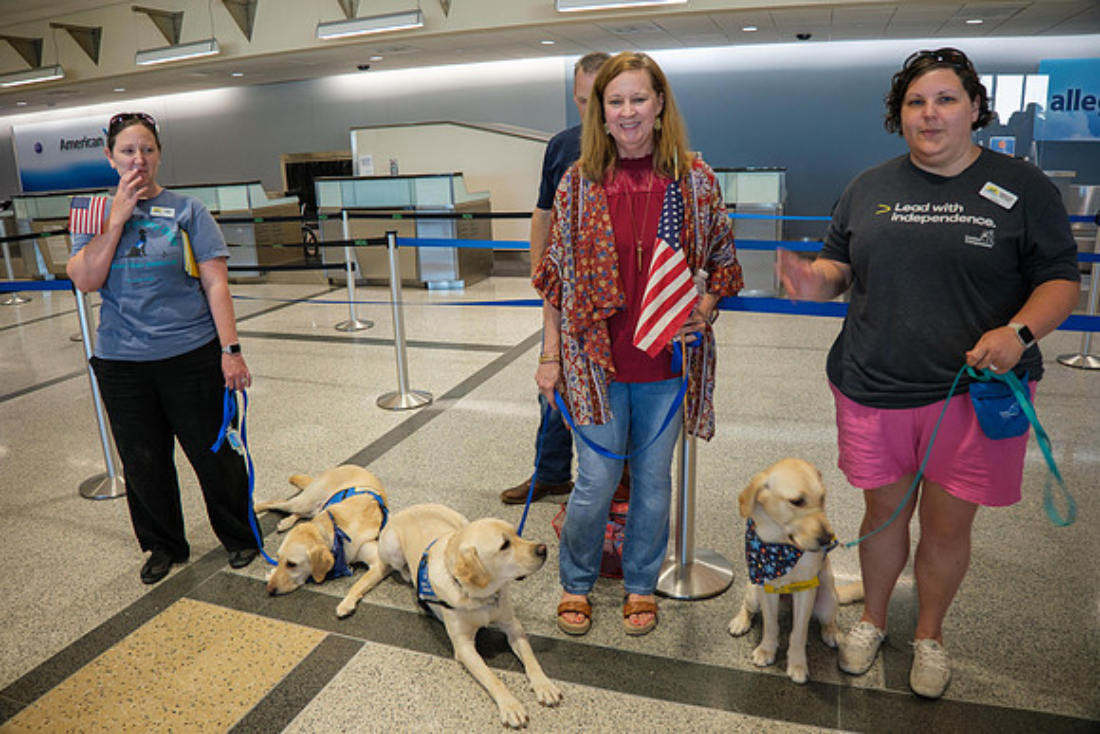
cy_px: 367
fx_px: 733
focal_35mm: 24
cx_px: 550
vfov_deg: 53.2
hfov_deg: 73.7
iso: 1000
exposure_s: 1/40
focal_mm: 16
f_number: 4
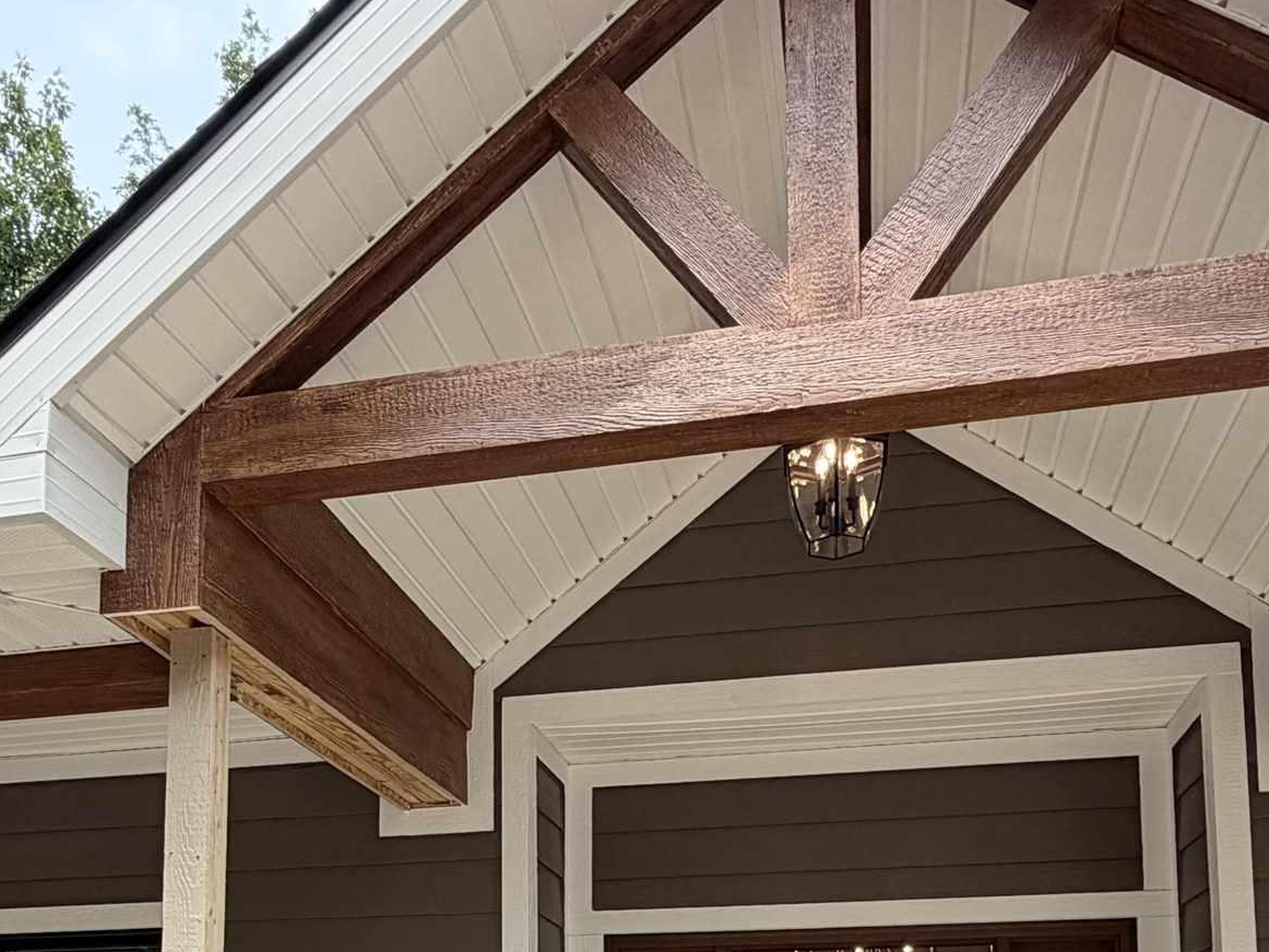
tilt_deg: +6.9
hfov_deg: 49.9
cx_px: 532
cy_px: 964
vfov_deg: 34.9
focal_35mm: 37
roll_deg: -0.1
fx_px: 1357
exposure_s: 1/502
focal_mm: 2.22
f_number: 2.2
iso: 50
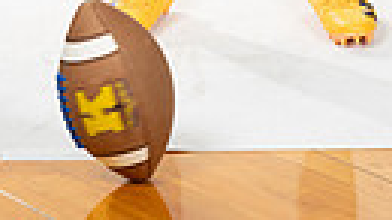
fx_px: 1881
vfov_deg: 6.3
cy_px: -353
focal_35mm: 181
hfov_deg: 11.9
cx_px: 175
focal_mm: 50
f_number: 7.1
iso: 800
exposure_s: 1/320
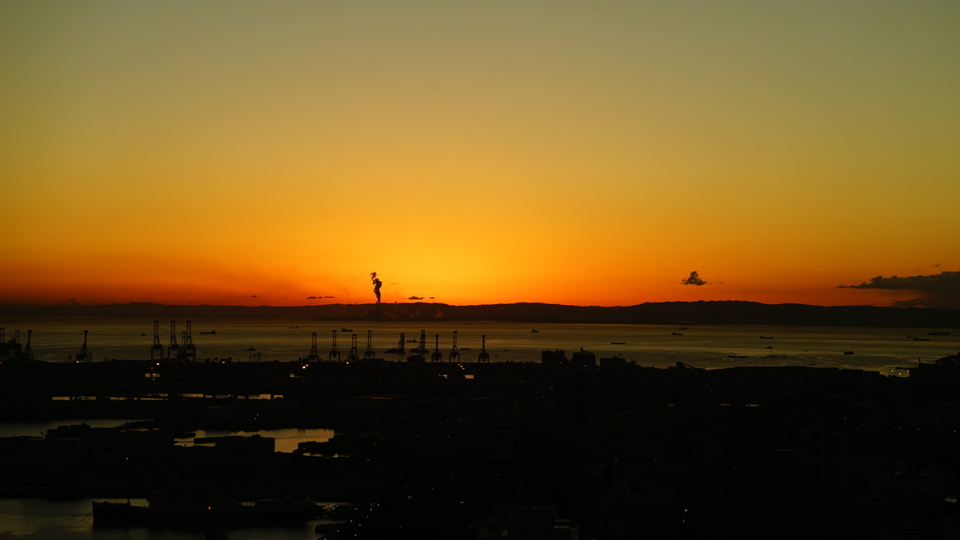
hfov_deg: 28.6
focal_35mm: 74
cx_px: 484
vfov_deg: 16.3
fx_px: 1884
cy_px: 234
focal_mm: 70
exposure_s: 1/100
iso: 100
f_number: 7.1
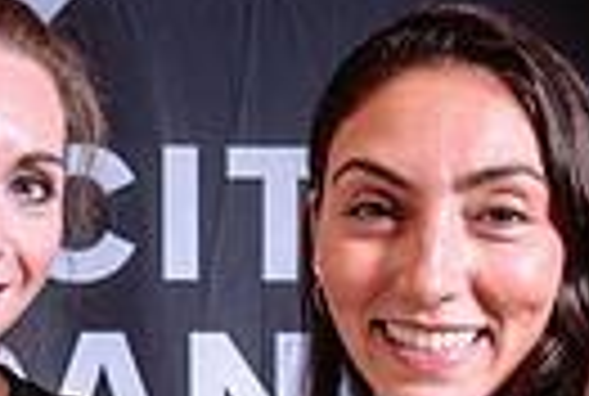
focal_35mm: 124
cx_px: 233
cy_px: 480
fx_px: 2033
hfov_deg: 16.5
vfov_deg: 10.9
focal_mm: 25.5
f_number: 3.2
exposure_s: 1/200
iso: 200
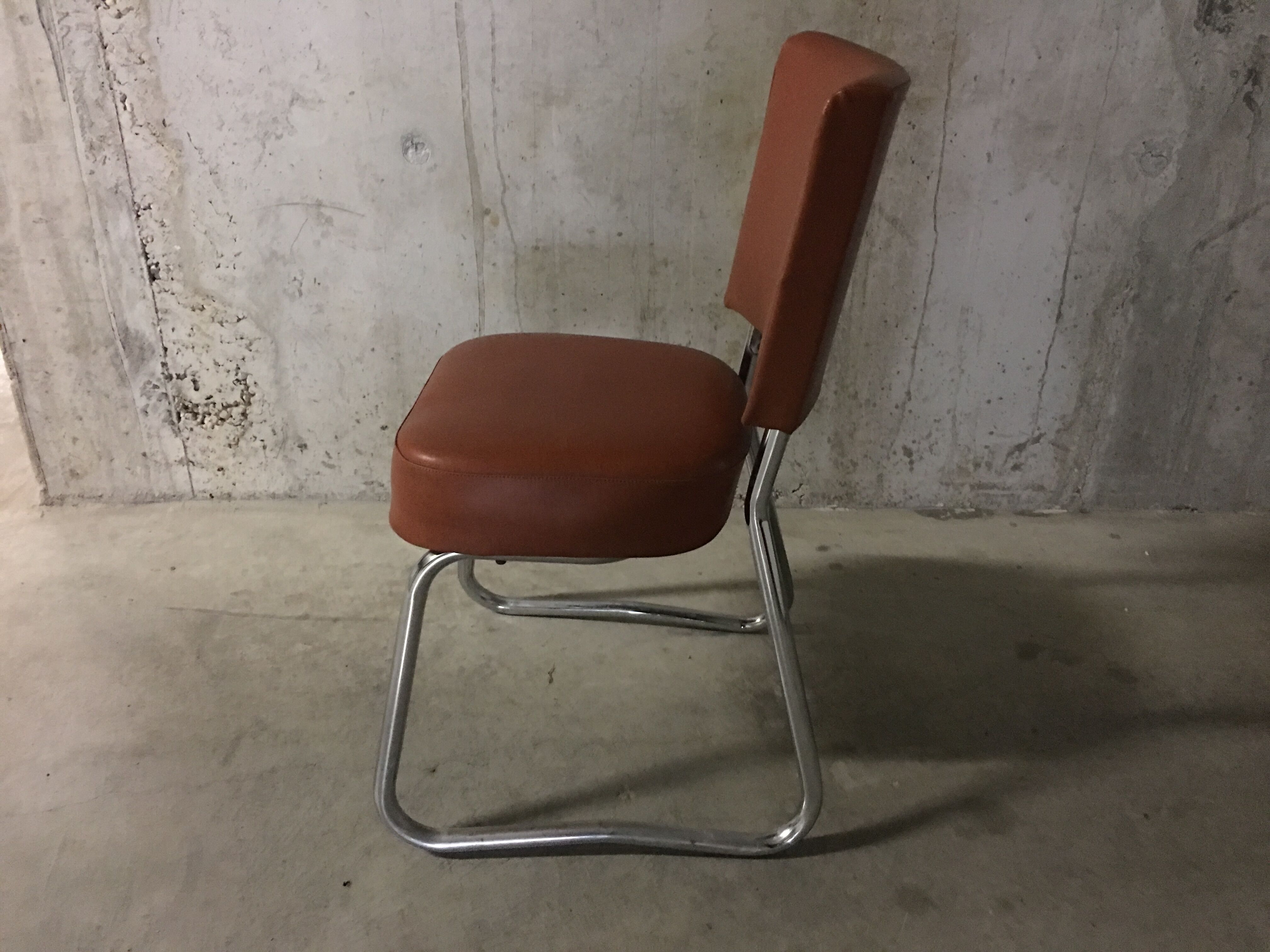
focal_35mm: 29
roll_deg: -3.2
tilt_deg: -25.8
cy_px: 476
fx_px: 1064
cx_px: 635
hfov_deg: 61.7
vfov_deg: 48.2
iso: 160
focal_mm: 4.15
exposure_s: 1/4
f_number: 2.2
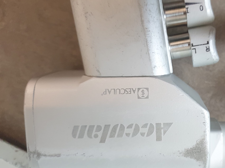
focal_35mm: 39
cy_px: 89
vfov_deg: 36.8
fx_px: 253
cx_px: 165
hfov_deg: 46.4
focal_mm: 4.3
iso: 400
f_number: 1.5
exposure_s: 1/50
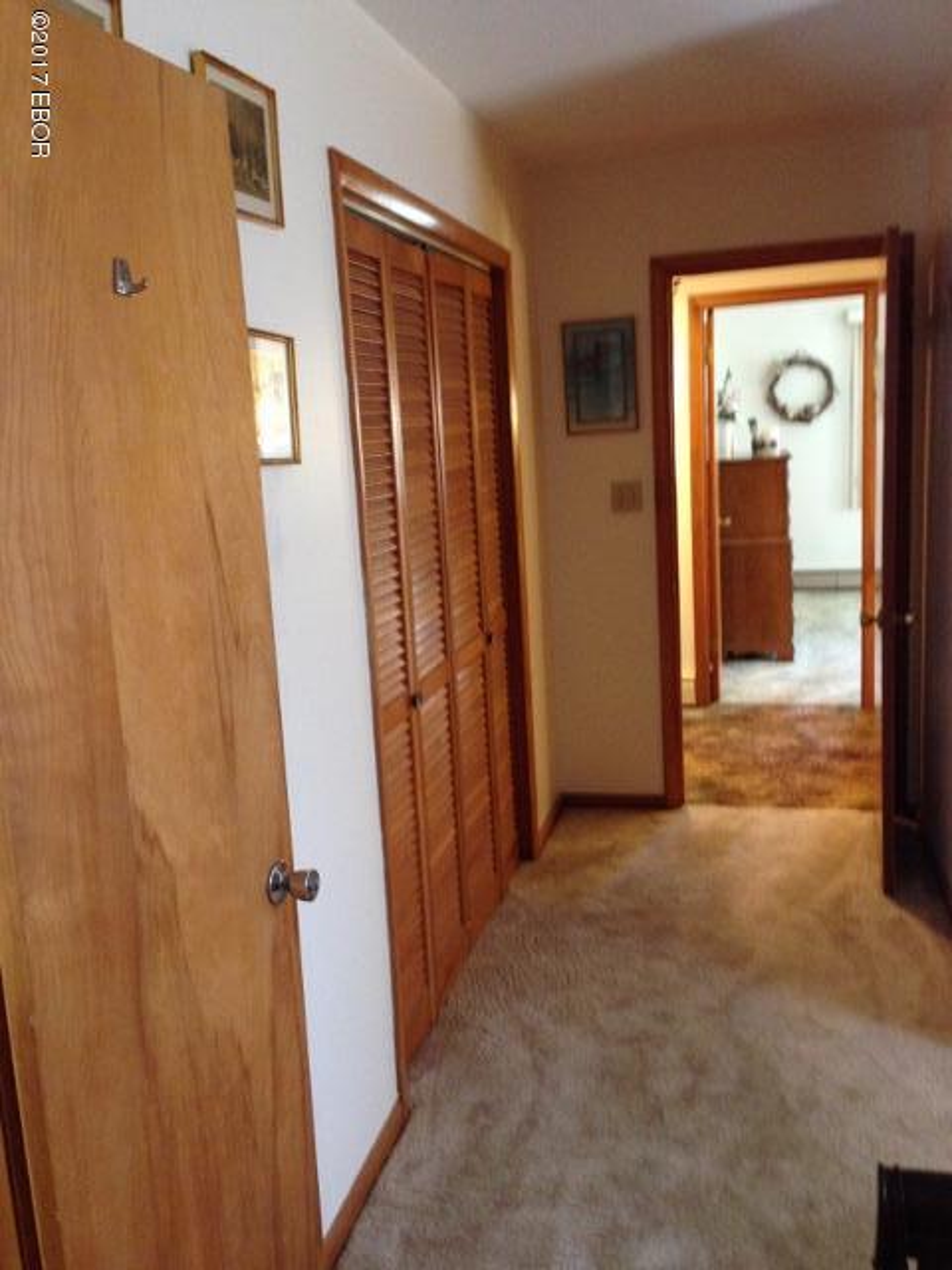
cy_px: 635
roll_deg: +4.6
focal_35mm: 33
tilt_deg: -7.1
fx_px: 1210
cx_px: 476
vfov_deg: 55.4
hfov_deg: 42.9
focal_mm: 4.12
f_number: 2.4
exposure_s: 1/20
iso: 320
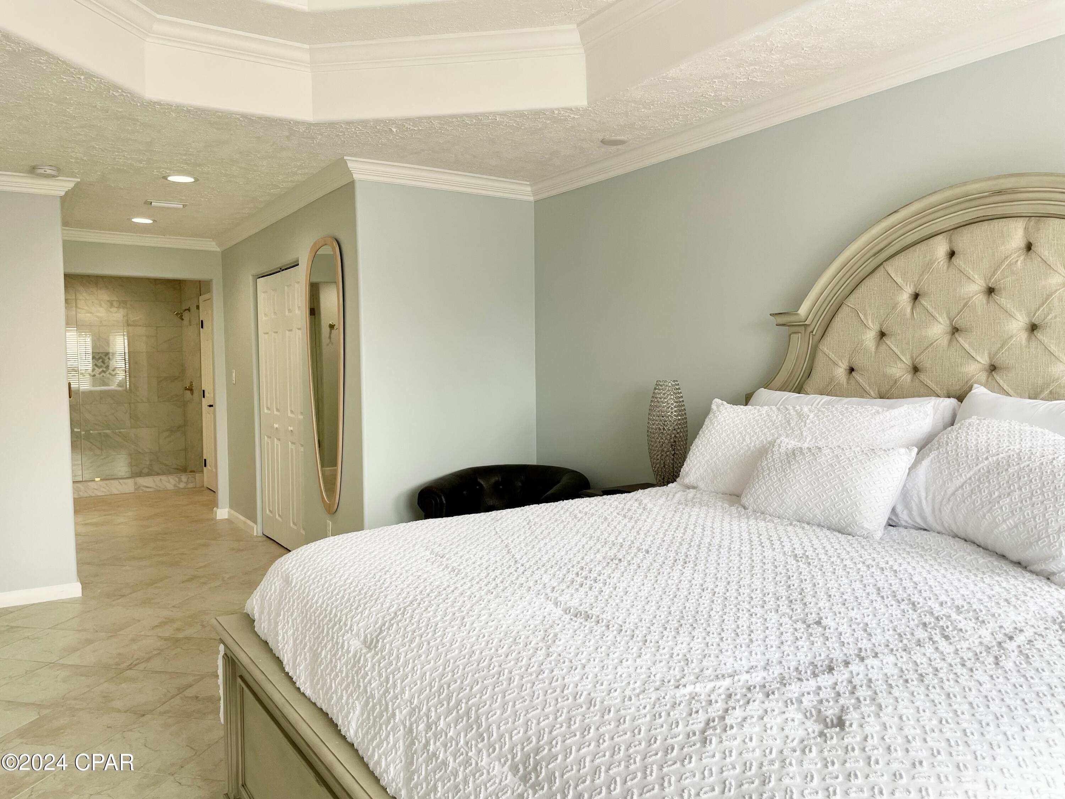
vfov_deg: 53.1
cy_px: 400
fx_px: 800
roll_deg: +1.4
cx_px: 532
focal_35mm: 26
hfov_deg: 67.3
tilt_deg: -1.5
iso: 32
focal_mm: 4.2
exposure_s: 1/249
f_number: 1.6
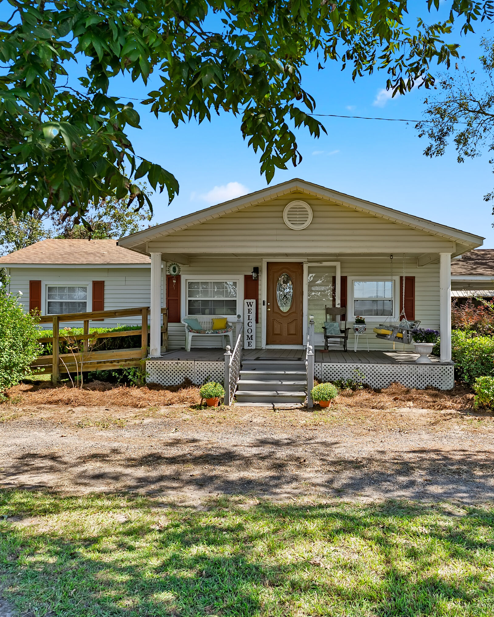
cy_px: 310
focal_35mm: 30
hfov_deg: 48.5
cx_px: 226
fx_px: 548
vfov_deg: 58.8
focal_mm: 21
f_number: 5.6
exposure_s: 1/30
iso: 100
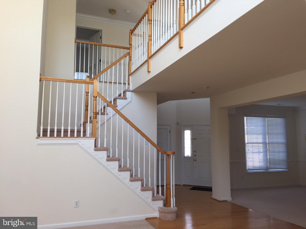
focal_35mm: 29
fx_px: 256
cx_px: 153
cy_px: 114
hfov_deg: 61.7
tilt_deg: +5.2
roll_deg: -1.3
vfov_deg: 48.2
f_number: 2.2
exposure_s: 1/60
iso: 40
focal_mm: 4.15
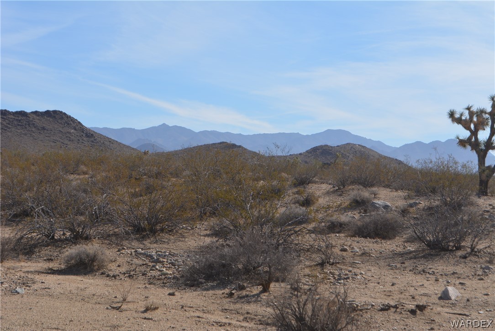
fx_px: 1135
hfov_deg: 24.6
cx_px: 248
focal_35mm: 82
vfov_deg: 16.6
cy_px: 166
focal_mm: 55
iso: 100
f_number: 11
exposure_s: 1/200
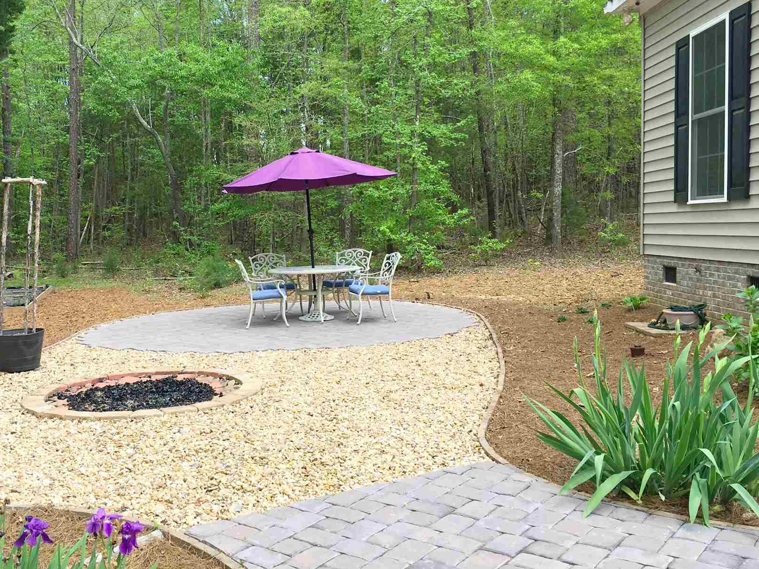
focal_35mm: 37
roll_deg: +2.3
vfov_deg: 38.7
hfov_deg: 49.6
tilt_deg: -1.7
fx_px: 811
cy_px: 268
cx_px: 278
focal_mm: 4.15
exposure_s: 1/549
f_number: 2.2
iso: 25
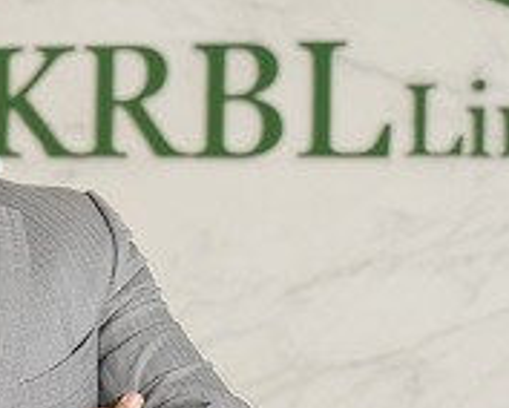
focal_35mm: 119
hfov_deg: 16.1
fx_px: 1795
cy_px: 243
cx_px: 175
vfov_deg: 13.0
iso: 500
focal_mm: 45
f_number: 4.5
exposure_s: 1/200
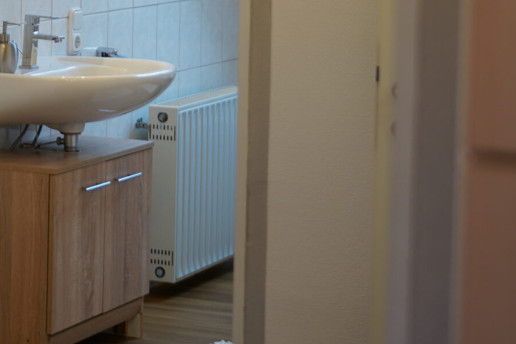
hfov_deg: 14.1
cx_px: -25
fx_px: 2050
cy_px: 118
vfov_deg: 9.6
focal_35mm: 143
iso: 200
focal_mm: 50
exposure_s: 1/125
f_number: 1.4
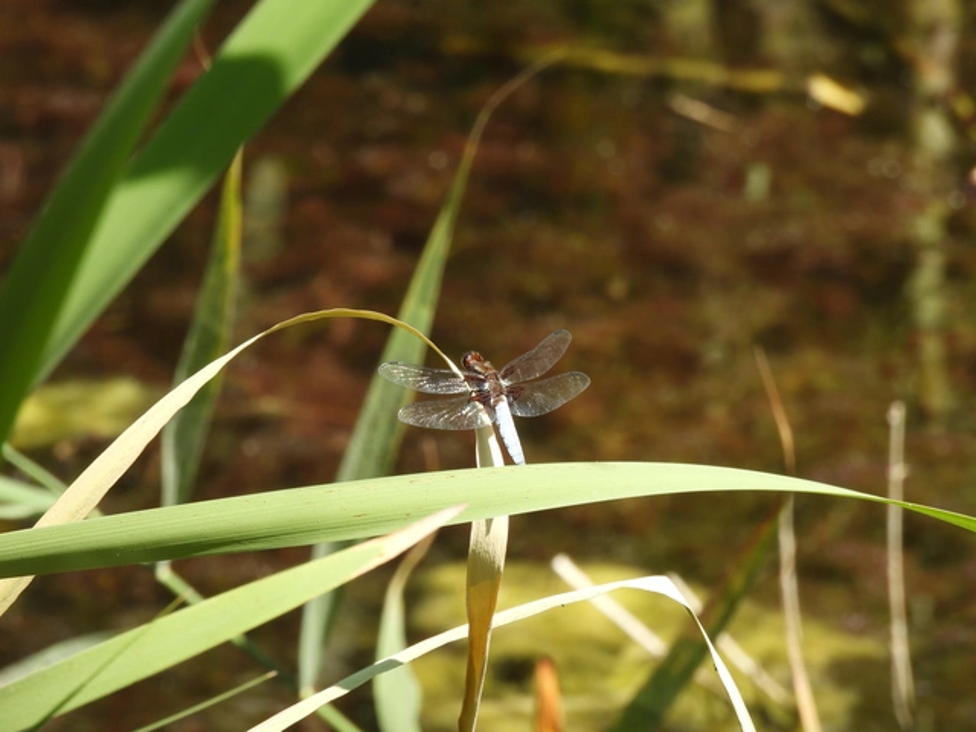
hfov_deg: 2.8
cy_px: 366
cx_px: 488
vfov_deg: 2.1
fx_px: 19737
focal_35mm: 700
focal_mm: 125
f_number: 6.3
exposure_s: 1/200
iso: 100
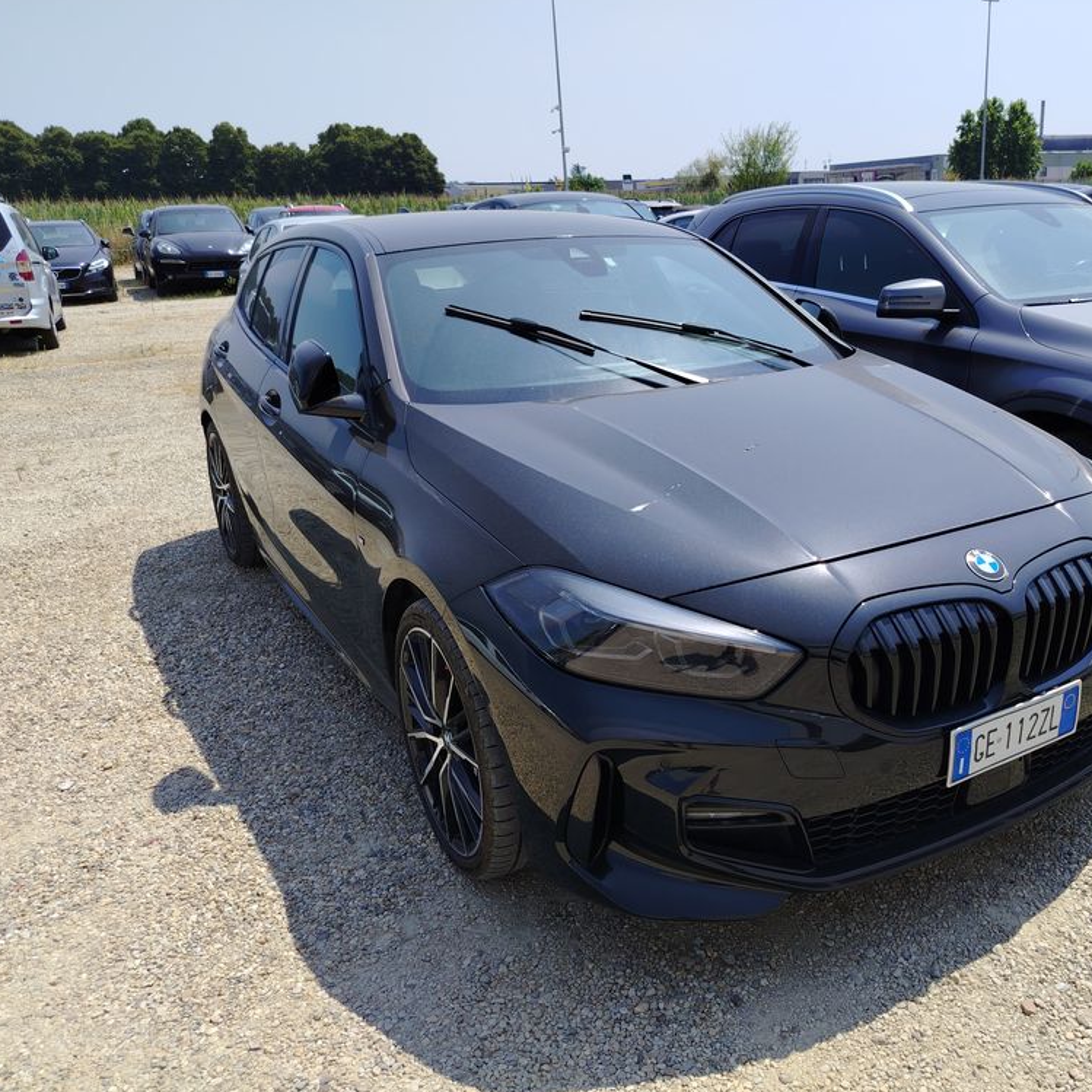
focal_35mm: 29
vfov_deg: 55.6
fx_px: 1035
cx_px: 709
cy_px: 541
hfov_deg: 54.7
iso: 100
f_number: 1.75
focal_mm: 5.25
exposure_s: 1/925
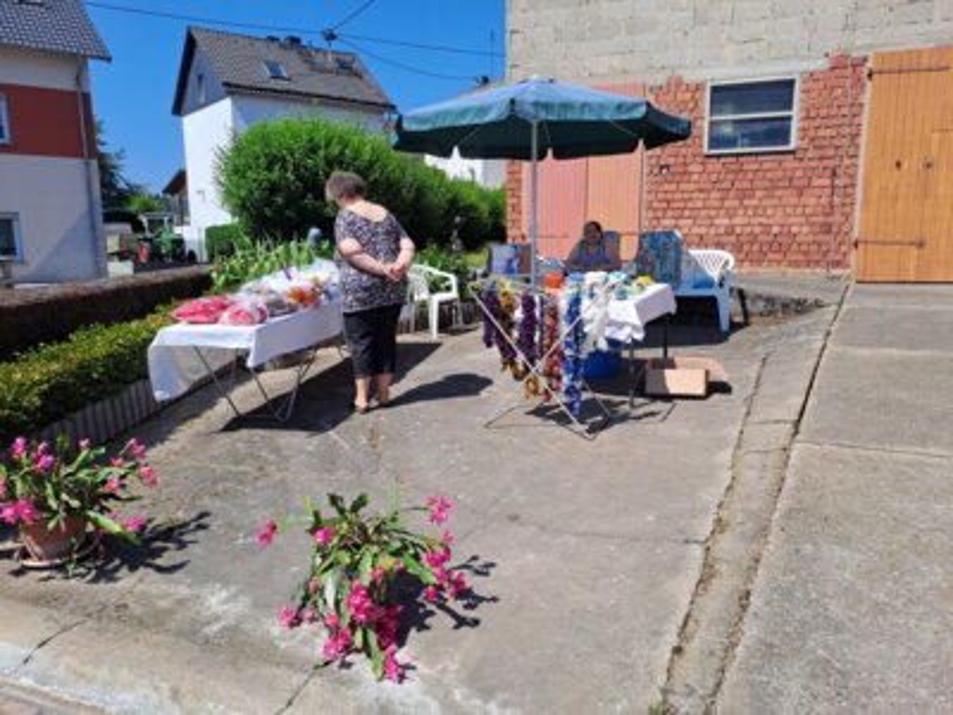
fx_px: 688
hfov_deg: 69.4
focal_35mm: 25
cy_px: 358
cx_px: 476
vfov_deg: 54.9
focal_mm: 4.65
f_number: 1.8
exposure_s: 1/1529
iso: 32
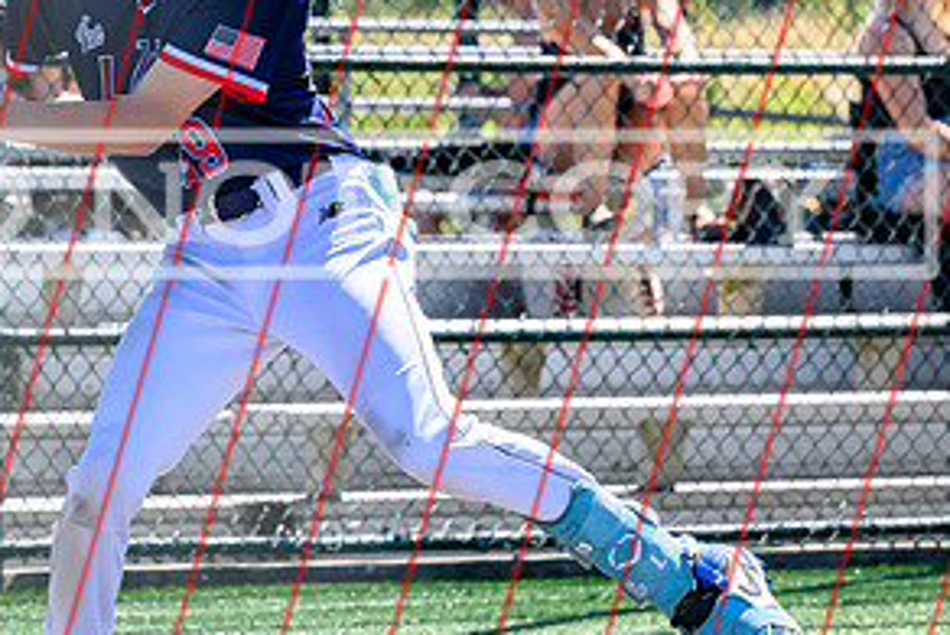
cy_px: 286
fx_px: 9372
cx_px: 213
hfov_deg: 5.8
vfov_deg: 3.9
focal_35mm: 355
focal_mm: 135
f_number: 5
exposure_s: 1/3200
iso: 1000
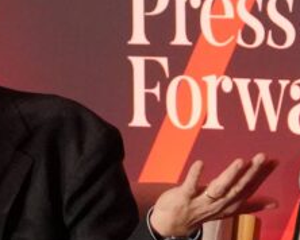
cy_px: 208
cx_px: 182
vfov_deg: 2.1
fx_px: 6674
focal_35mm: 751
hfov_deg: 2.6
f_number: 4
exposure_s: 1/125
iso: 3200
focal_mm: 100
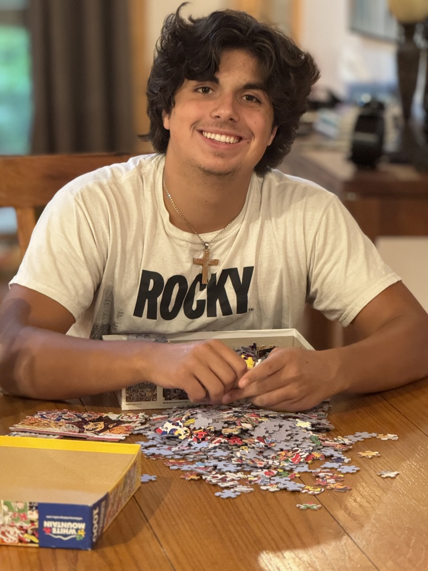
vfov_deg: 16.4
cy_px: 286
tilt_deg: -12.9
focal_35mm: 120
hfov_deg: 12.3
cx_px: 214
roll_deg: +0.1
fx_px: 1978
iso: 1250
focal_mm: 15.66
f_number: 2.8
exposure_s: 1/40
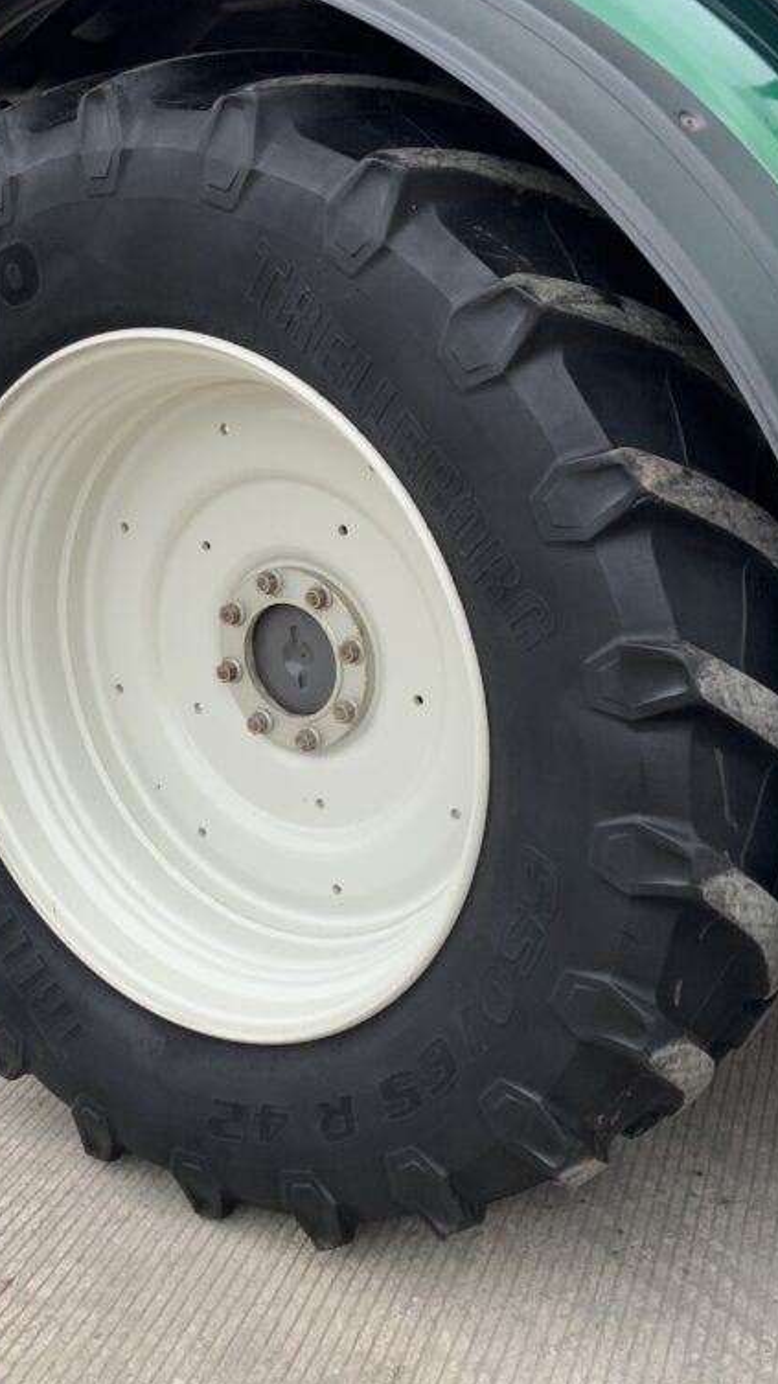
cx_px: 388
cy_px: 686
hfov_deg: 27.7
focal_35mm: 43
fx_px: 1577
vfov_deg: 47.4
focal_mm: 3
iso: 16
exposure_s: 1/122
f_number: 1.8
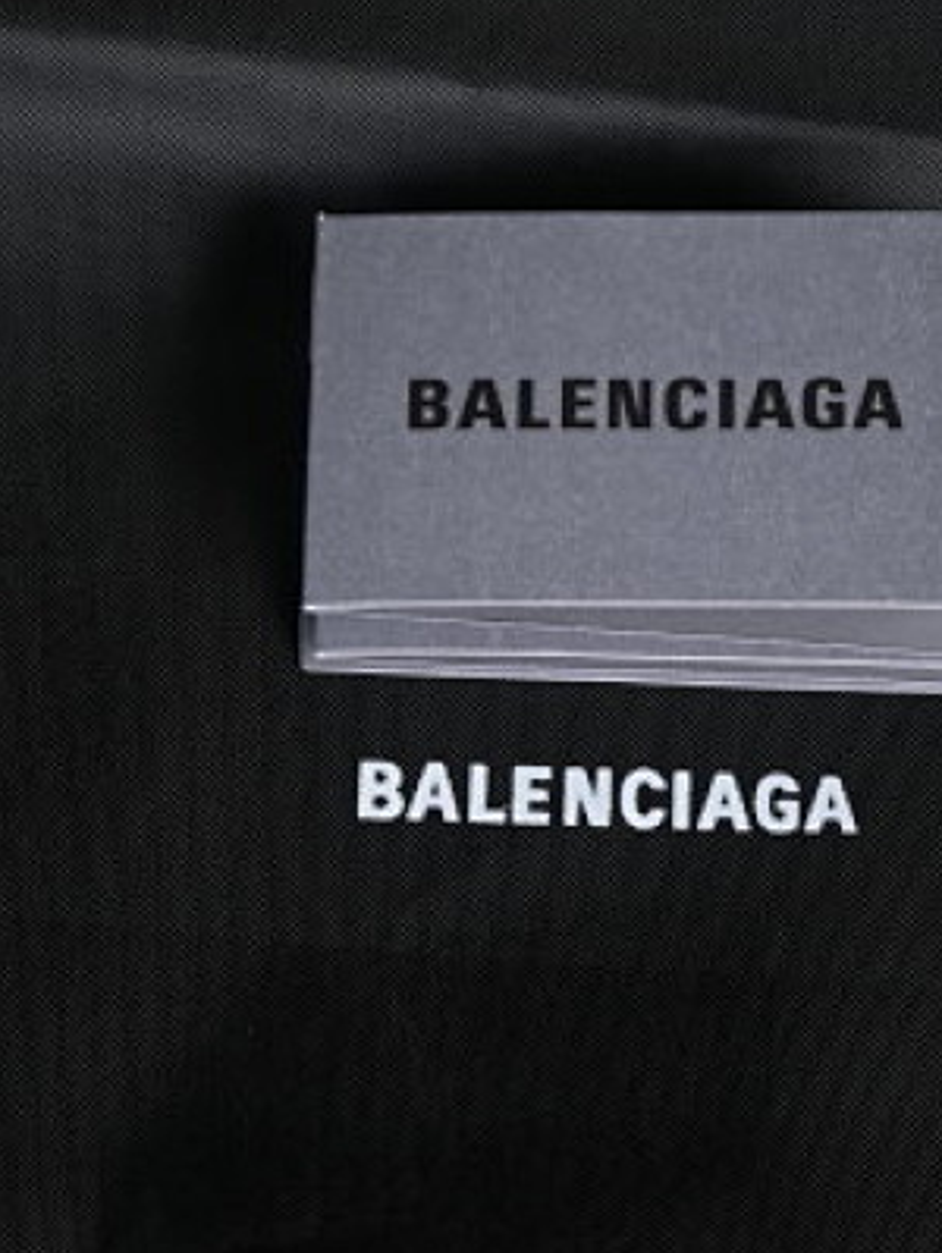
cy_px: 590
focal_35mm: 195
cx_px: 587
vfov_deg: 10.1
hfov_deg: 7.6
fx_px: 7064
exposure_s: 1/60
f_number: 6.3
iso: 160
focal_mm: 50
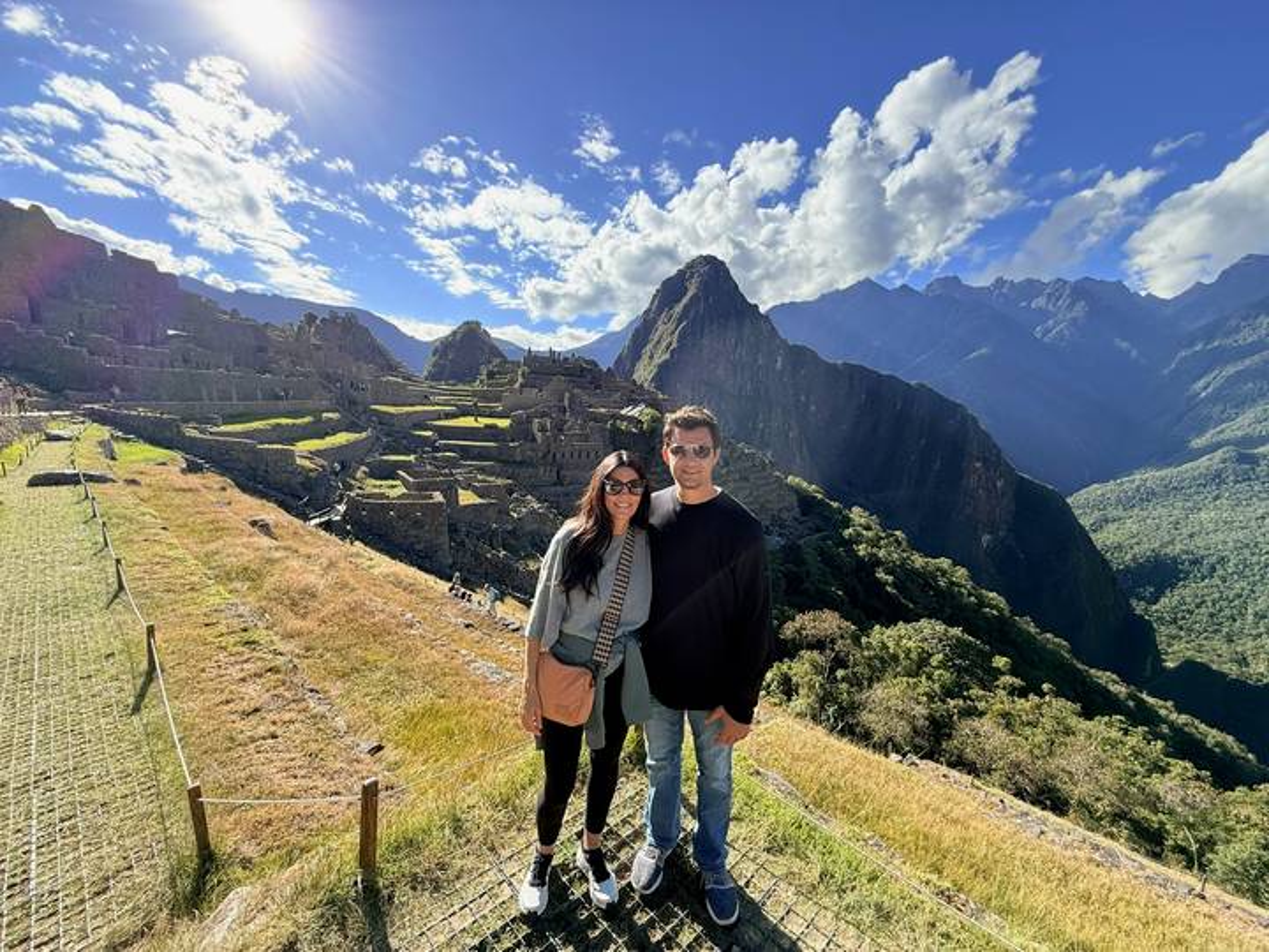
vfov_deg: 85.7
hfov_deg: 102.1
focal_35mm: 14
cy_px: 476
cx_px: 634
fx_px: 513
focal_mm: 2.22
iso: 64
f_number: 2.2
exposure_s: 1/830
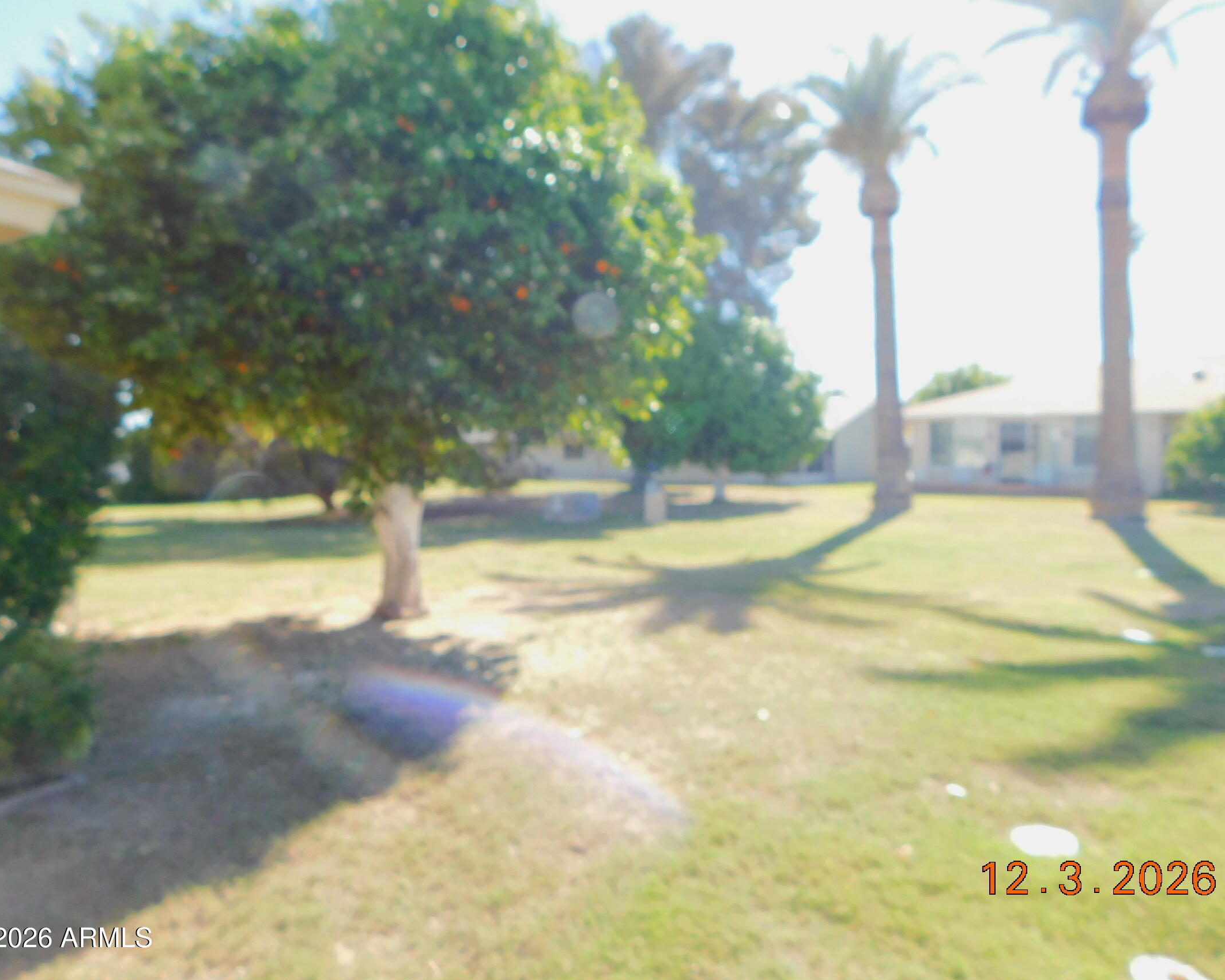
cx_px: 644
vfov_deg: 58.8
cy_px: 491
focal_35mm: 24
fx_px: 870
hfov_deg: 70.2
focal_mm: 4
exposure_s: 1/500
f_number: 3
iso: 125
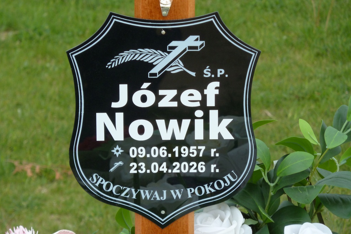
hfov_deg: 9.4
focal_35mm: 219
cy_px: 119
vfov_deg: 6.3
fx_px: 2135
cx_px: 176
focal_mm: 34.4
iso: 160
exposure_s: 1/400
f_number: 4.6
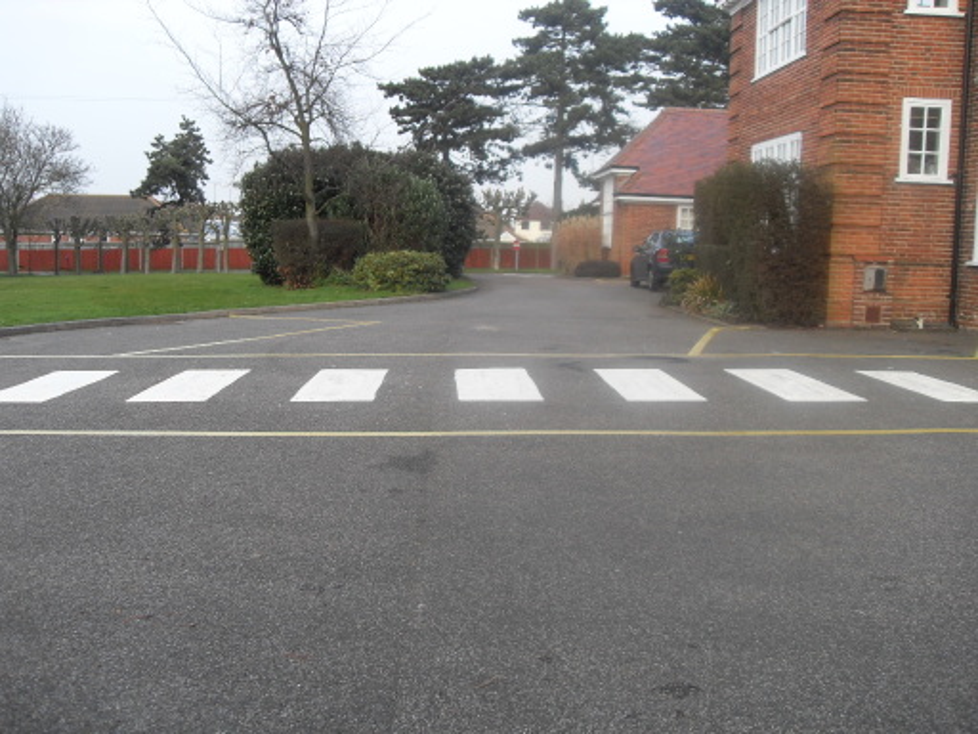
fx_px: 989
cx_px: 489
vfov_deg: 40.7
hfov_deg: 52.6
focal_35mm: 35
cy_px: 367
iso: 80
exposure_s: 1/250
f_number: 2.8
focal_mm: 6.3
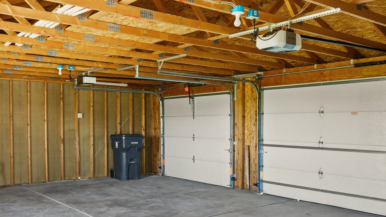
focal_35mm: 35
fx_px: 358
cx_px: 132
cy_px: 120
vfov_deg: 33.7
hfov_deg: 55.6
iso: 160
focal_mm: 16
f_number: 11
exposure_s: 2
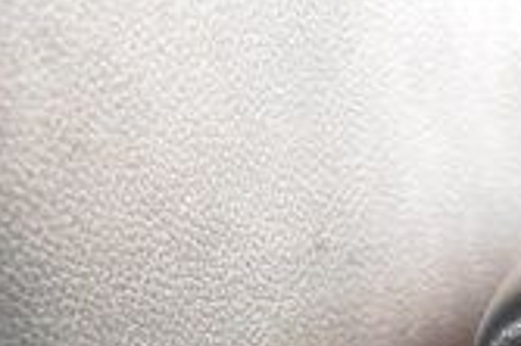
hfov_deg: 10.3
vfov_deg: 7.3
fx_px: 2400
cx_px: 1341
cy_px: 1029
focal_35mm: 166
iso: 1600
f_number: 5.6
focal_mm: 18
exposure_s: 1/15
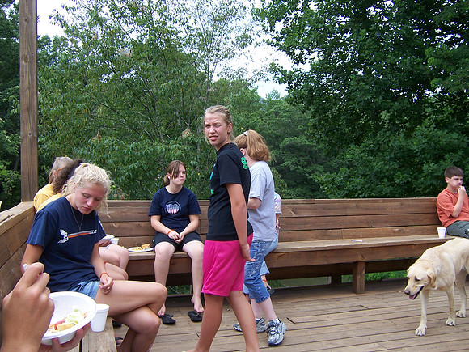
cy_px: 176
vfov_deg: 42.9
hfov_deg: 55.4
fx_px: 447
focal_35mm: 33
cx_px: 234
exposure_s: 1/350
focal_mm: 5.5
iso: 80
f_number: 3.4
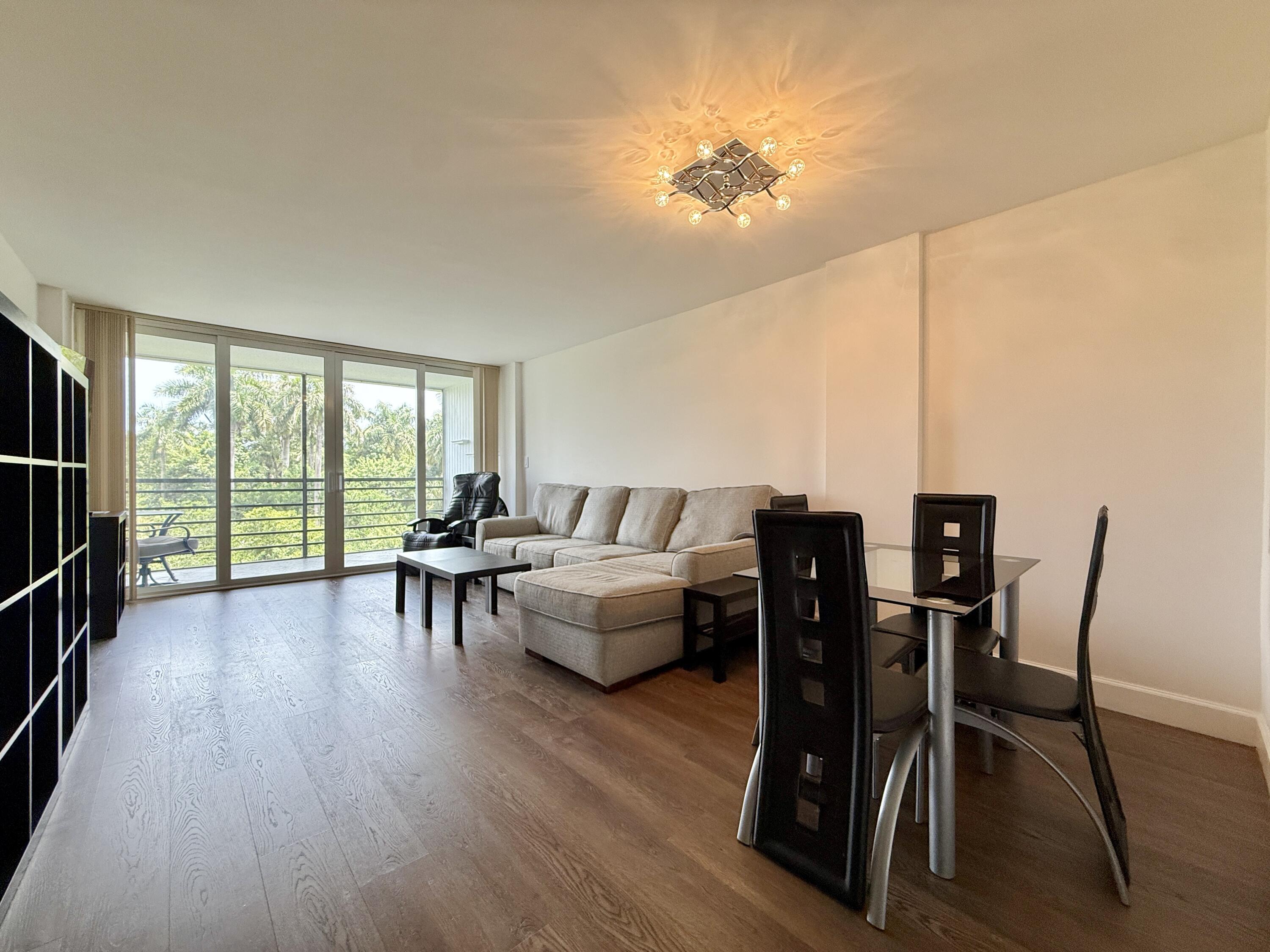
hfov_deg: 102.1
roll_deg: +0.2
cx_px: 635
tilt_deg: -0.2
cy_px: 476
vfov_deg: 85.7
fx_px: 514
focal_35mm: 14
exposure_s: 1/120
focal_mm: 2.22
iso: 160
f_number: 2.2
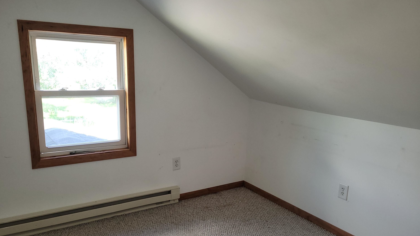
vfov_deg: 39.9
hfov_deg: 66.1
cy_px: 147
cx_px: 205
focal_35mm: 29
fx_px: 323
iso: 125
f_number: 1.8
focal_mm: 5.4
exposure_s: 1/60
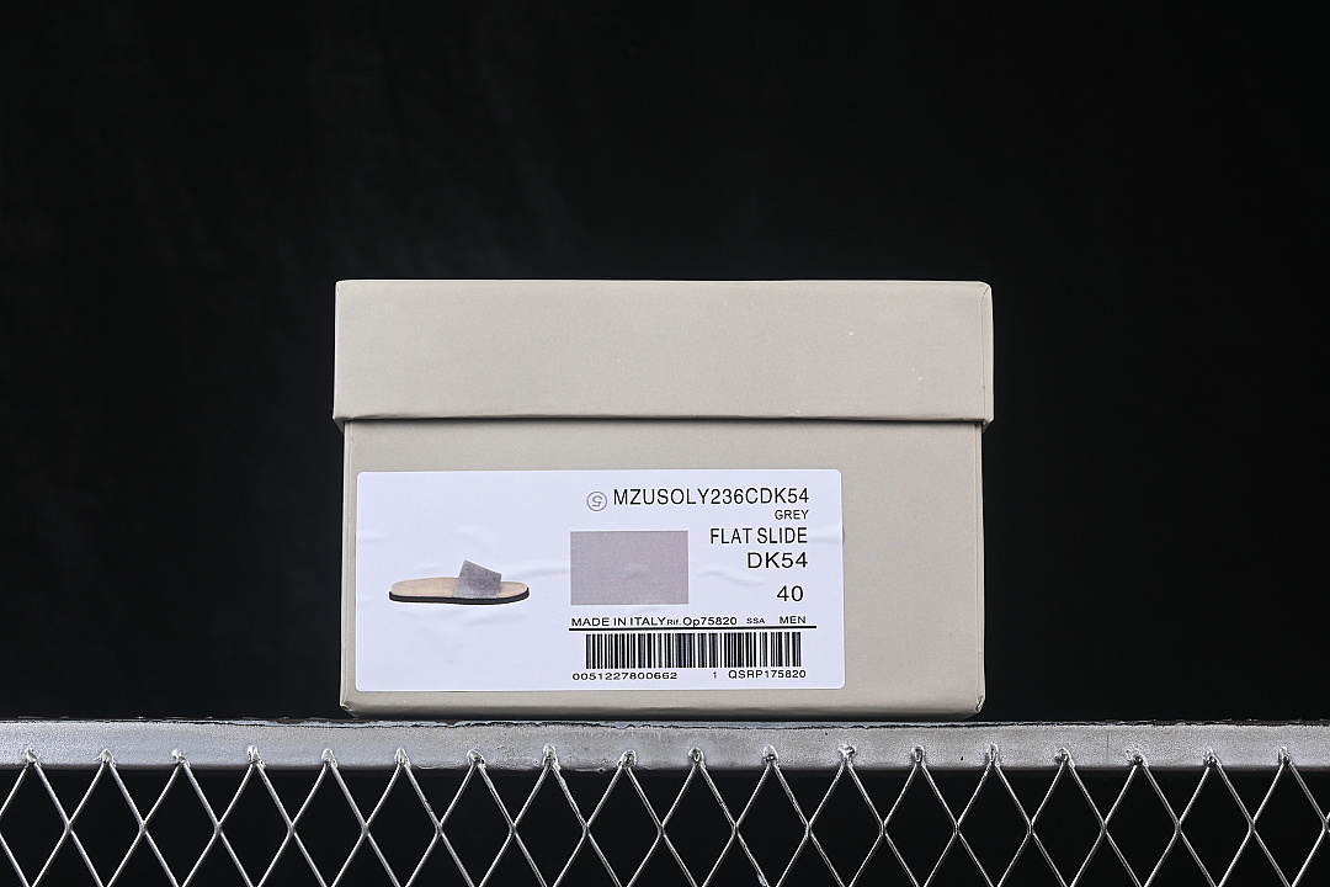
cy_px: 444
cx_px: 665
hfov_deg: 27.0
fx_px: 2771
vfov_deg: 18.2
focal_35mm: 75
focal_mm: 50
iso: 160
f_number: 8
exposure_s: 1/80
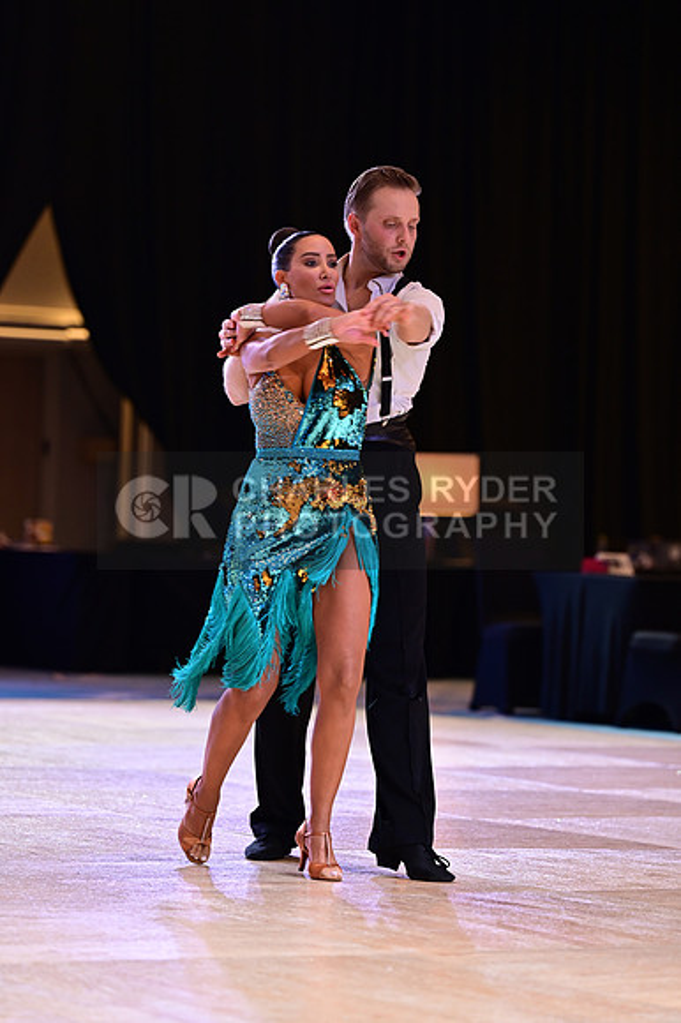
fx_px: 3977
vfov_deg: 14.7
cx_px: 340
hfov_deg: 9.8
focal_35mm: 140
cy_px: 512
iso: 1600
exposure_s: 1/250
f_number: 3.5
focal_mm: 140
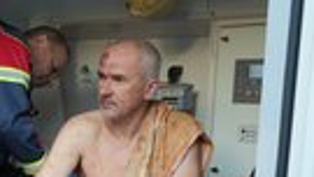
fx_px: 774
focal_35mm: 93
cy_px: 234
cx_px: -63
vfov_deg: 12.6
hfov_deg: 21.3
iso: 100
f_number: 3.2
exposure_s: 1/40
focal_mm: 30
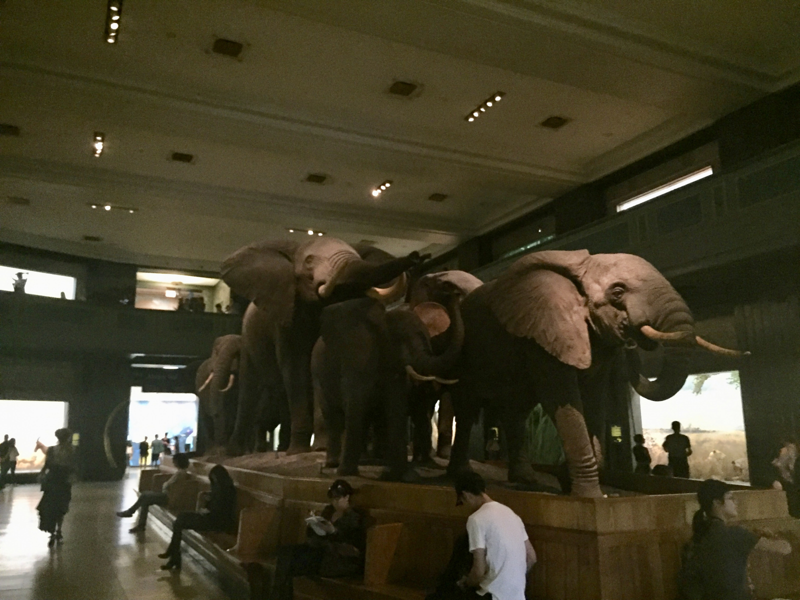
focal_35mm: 29
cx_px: 400
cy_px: 300
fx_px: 670
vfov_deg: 48.2
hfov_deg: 61.7
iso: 1250
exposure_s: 1/15
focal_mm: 4.15
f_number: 2.2
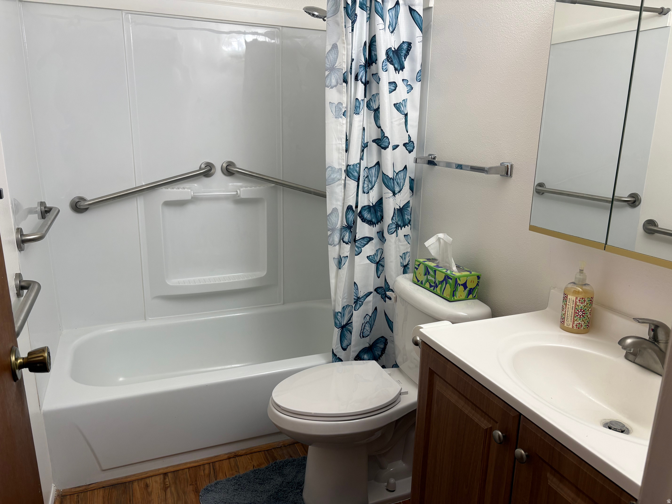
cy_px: 252
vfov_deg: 53.1
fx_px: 505
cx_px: 336
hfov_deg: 67.3
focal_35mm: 26
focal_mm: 5.96
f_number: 1.6
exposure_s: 1/120
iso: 80
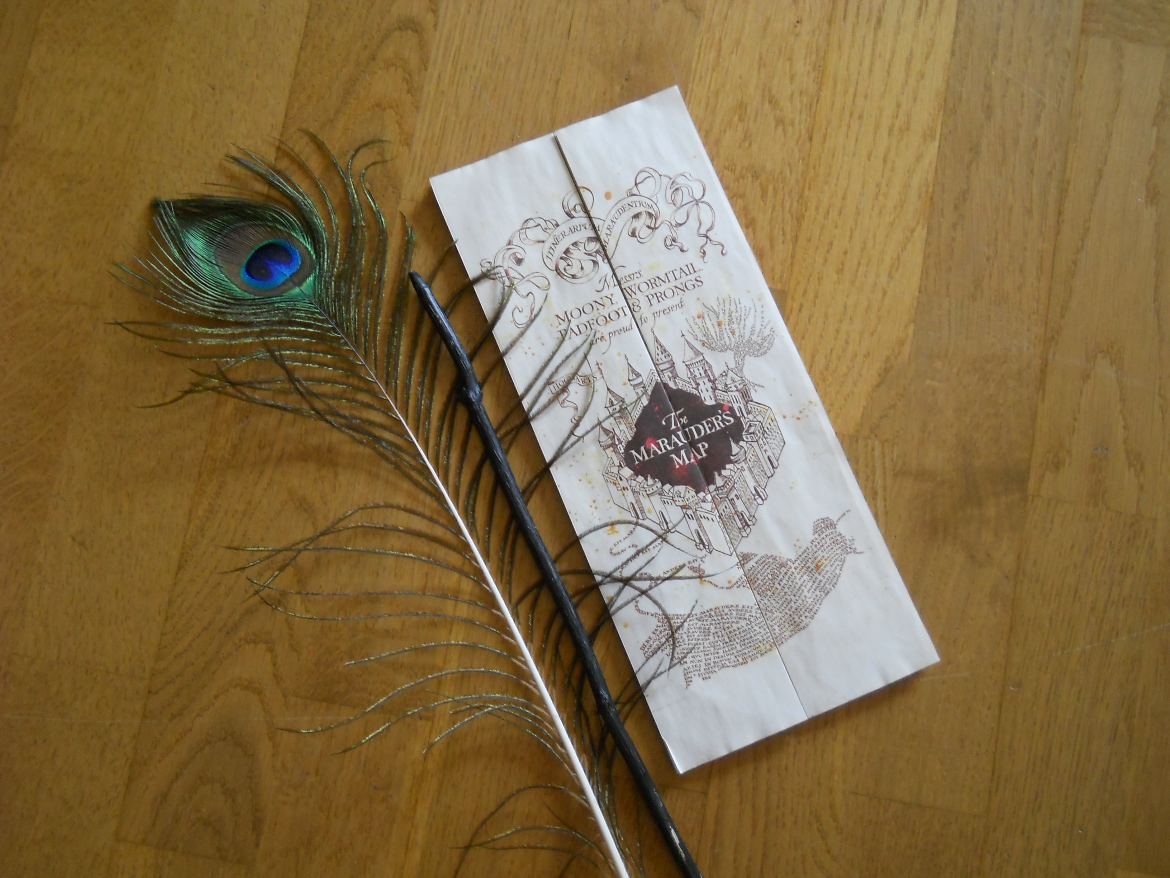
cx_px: 585
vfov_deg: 35.1
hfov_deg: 45.8
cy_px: 439
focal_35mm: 41
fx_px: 1386
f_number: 3.1
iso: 320
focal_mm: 6.72
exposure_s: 1/30
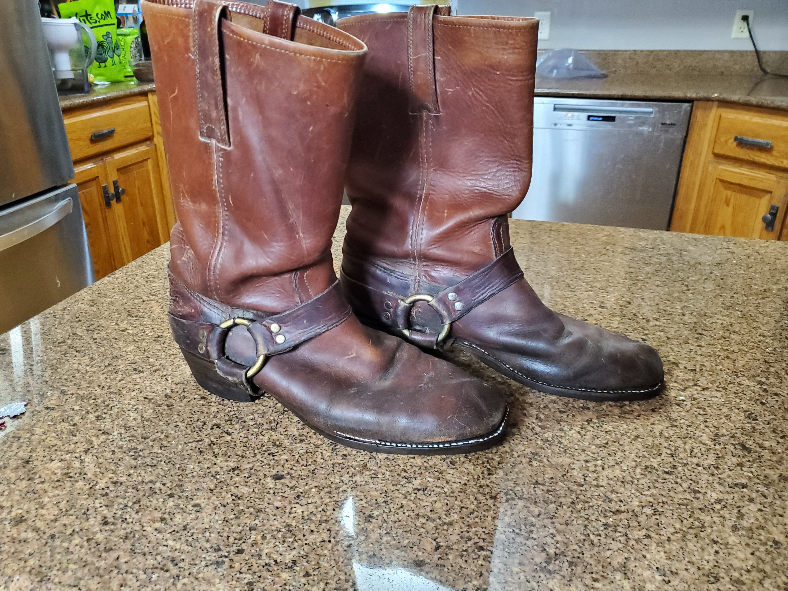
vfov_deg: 51.3
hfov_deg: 65.3
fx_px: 615
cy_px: 288
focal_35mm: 27
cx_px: 383
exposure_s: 1/40
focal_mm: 4.3
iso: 640
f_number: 1.5
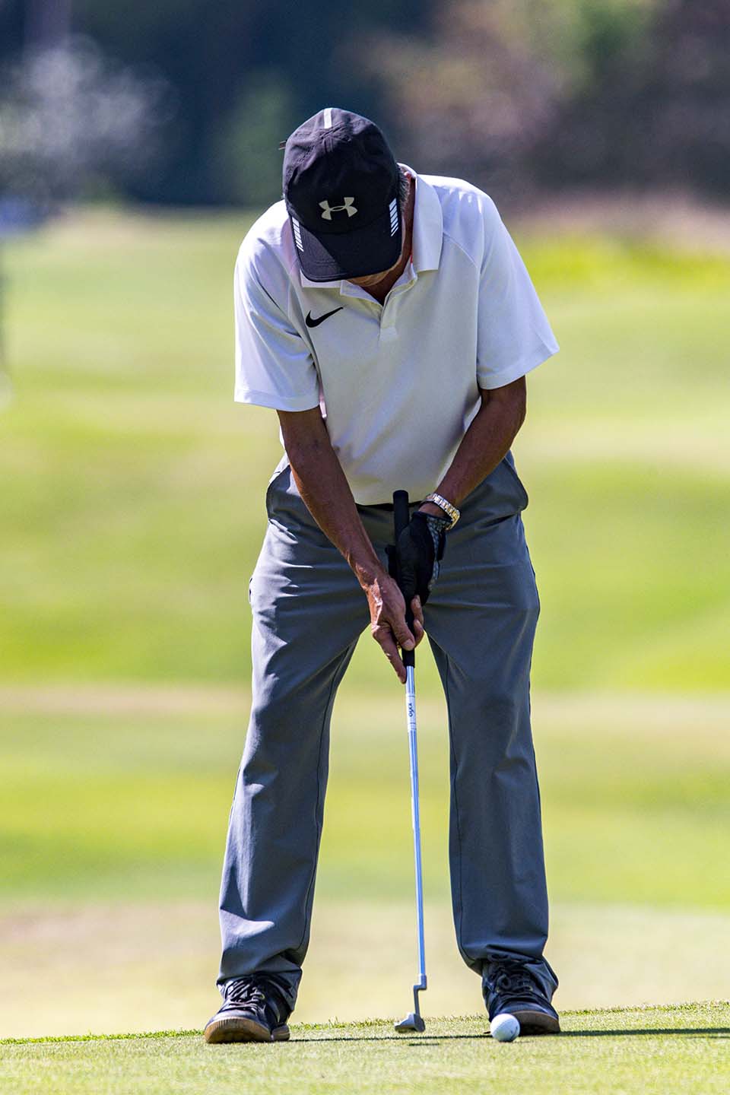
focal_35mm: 650
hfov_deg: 2.1
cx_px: 365
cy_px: 548
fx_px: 19769
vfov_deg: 3.2
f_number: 8
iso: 900
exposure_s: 1/2500
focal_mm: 650
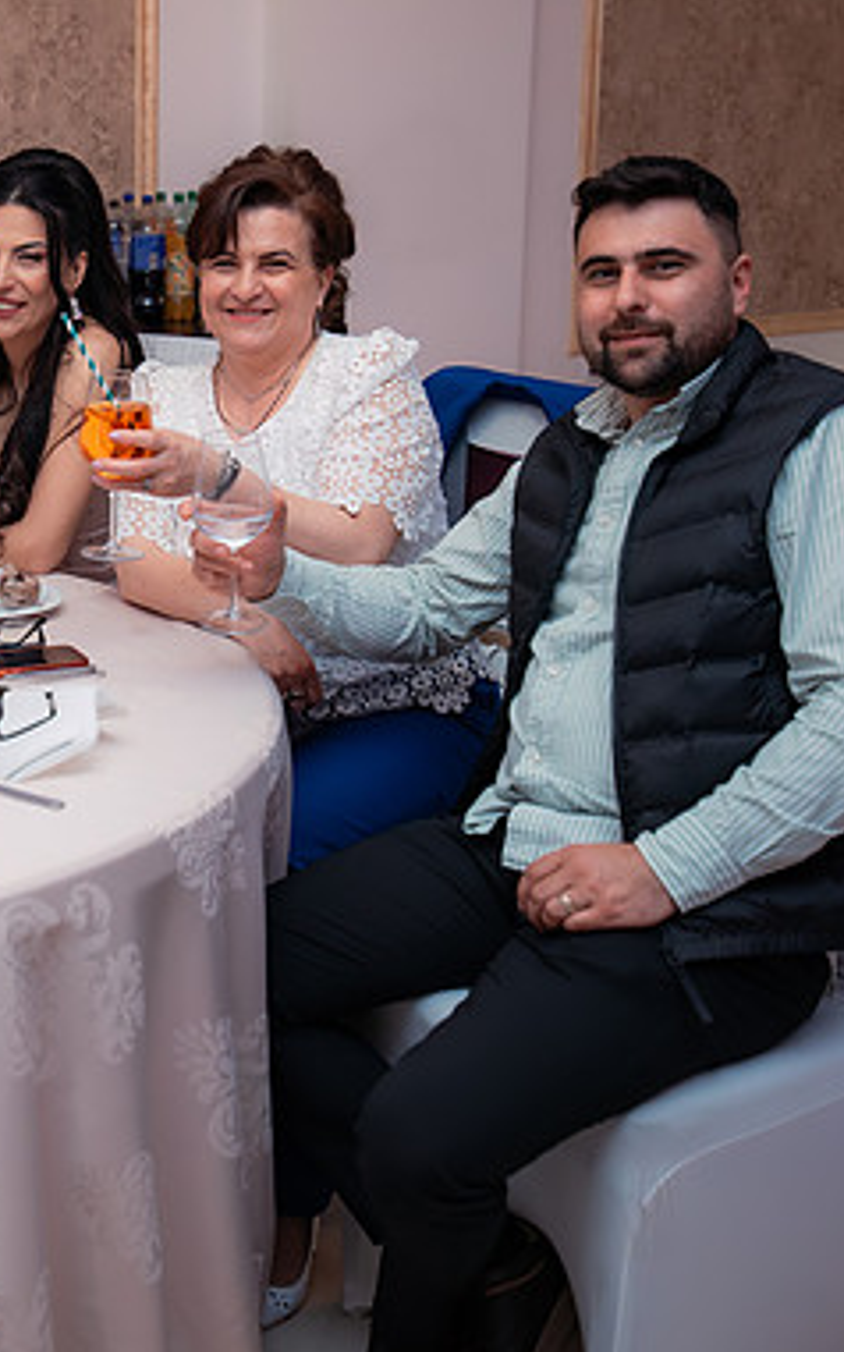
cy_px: 547
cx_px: -56
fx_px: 2062
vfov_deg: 36.2
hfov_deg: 22.0
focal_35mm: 56
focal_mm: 30
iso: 1600
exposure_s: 1/200
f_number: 2.8
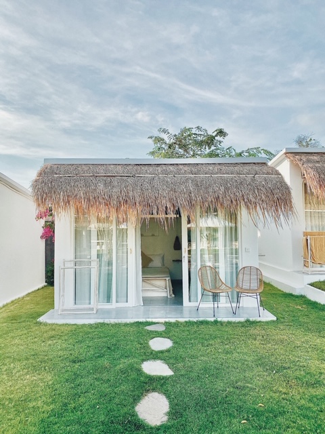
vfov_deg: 67.3
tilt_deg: +4.7
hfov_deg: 53.1
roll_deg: +0.5
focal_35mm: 26
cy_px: 217
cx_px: 162
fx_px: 325
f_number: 1.8
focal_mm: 4.25
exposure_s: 1/2967
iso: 32
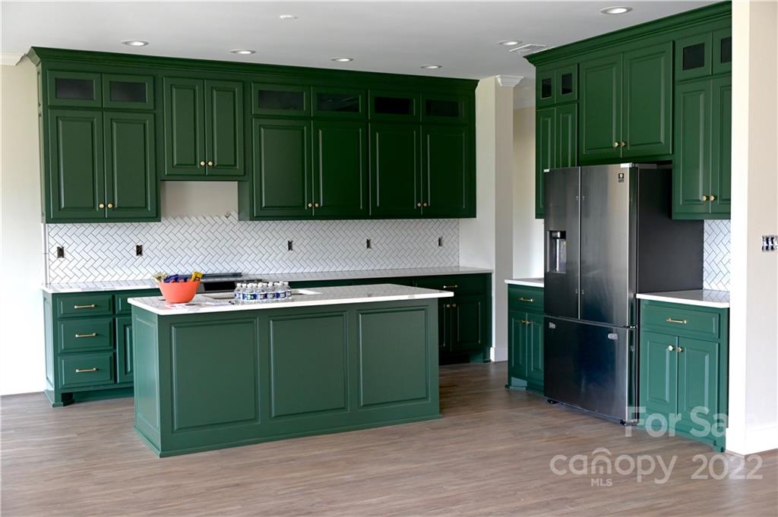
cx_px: 389
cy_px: 258
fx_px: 842
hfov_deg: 49.6
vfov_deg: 34.2
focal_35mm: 39
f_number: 5
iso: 1250
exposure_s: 1/40
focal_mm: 39
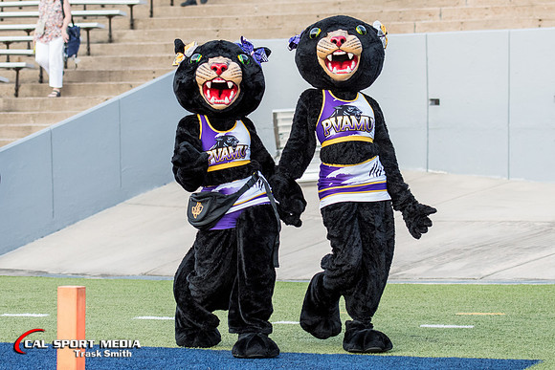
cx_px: 300
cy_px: 155
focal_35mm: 138
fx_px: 2122
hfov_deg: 14.9
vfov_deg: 10.0
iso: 1250
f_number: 4
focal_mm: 70
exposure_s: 1/1250
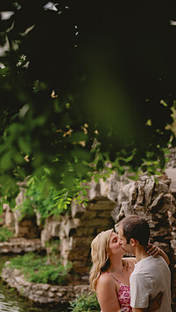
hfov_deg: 18.3
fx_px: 547
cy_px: 172
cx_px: 103
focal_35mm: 66
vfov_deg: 31.9
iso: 80
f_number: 2
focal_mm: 50
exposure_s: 1/200
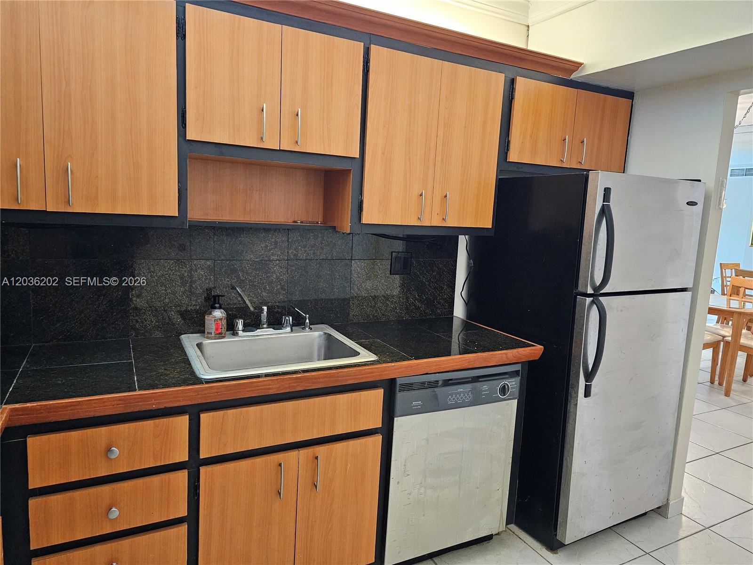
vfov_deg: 58.9
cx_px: 376
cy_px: 282
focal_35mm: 23
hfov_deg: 73.9
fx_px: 500
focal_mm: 6.3
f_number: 1.7
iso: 800
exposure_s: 1/120
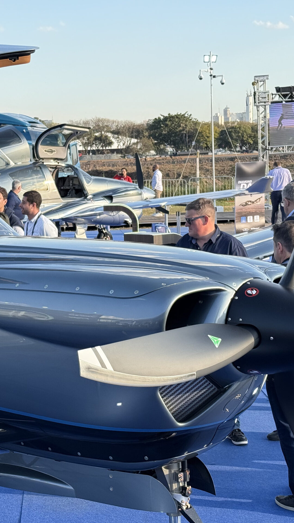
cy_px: 262
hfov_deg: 17.1
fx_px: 970
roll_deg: +2.2
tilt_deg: -6.4
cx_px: 61
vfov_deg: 30.1
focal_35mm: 70
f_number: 1.78
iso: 80
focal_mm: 6.76
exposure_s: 1/1353
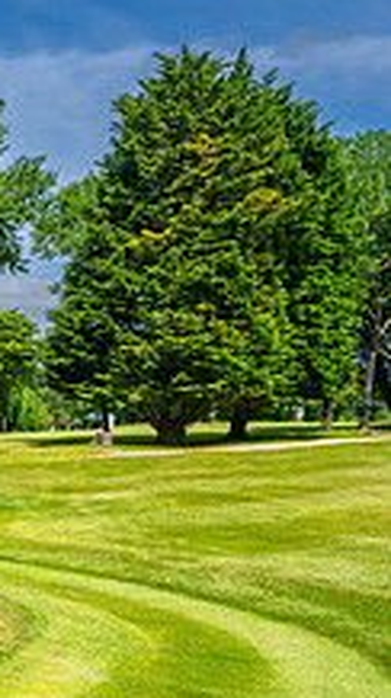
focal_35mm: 67
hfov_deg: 13.4
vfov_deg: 31.0
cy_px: 514
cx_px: -535
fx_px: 1240
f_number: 7.1
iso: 200
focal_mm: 24
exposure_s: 1/640
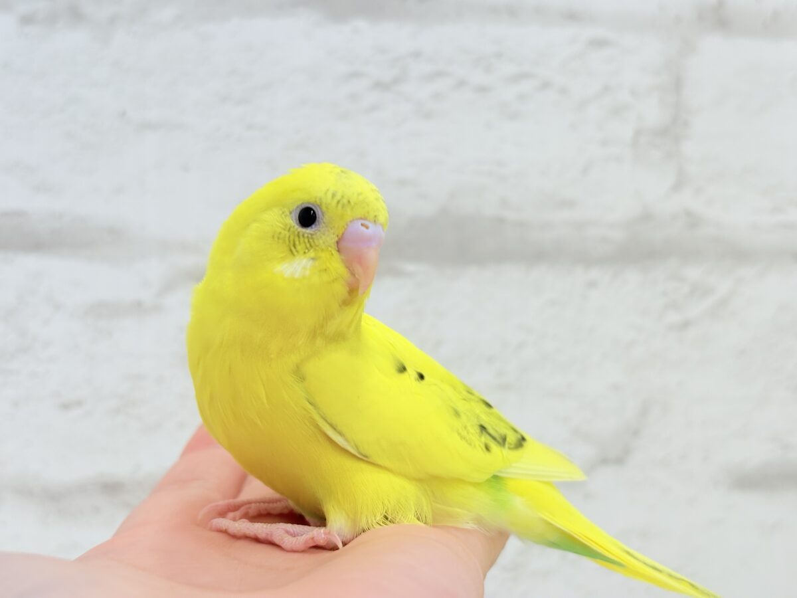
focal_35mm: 52
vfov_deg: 28.0
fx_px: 1197
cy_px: 299
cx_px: 398
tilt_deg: +3.5
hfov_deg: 36.8
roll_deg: +1.2
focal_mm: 5.96
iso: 50
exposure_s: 1/100
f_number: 1.6
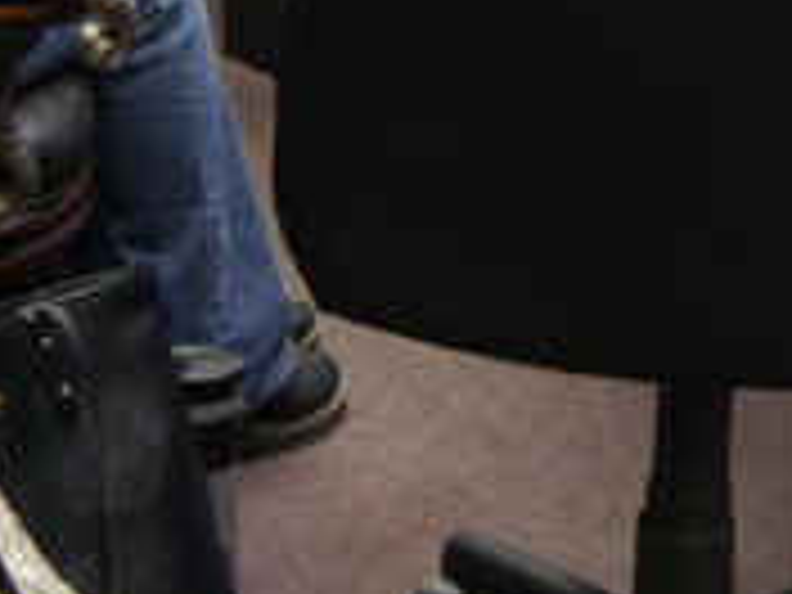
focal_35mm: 166
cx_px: 603
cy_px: -308
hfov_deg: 11.9
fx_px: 3798
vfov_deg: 8.7
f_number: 3.8
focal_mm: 19
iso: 1000
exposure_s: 1/60
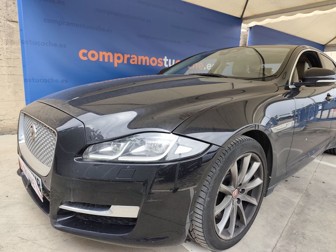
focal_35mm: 23
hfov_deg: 73.9
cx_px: 168
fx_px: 223
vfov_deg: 58.9
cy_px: 126
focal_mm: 6.19
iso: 50
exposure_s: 1/260
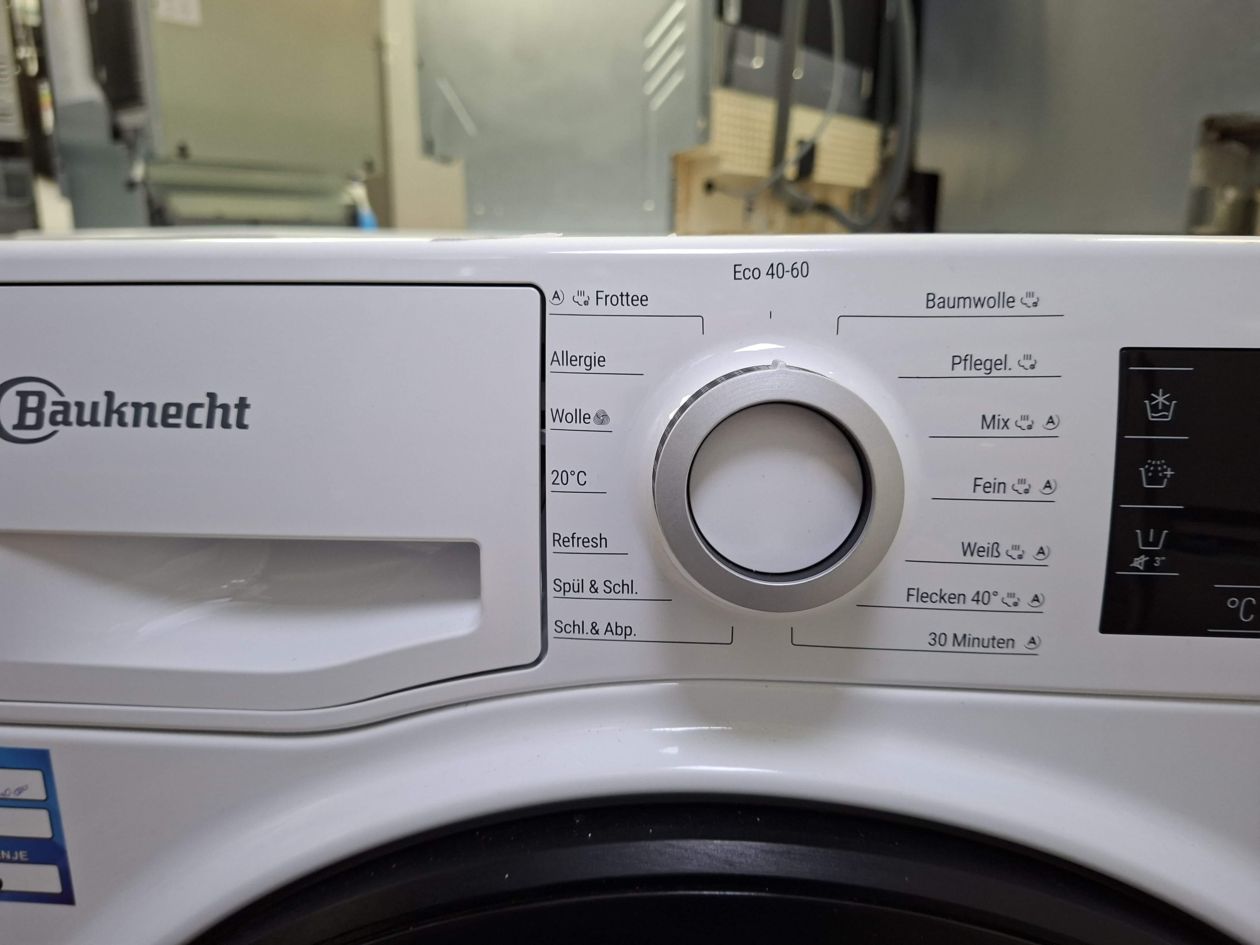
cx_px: 630
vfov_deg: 58.9
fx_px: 837
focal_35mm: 23
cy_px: 472
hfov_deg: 73.9
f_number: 1.8
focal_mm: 5.54
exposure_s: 1/50
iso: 250
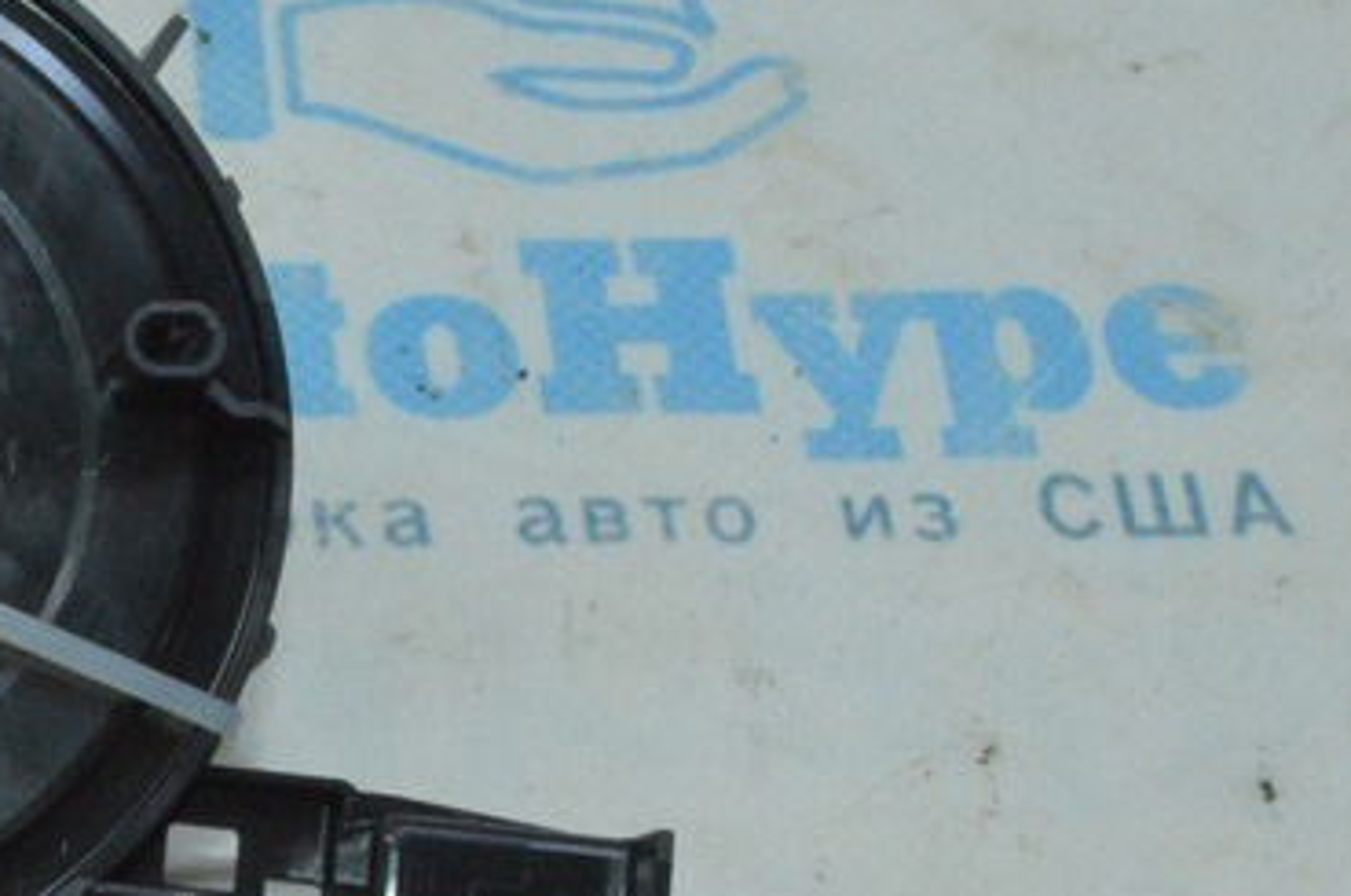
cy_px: 792
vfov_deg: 13.5
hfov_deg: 19.2
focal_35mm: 100
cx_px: -300
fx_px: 3748
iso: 4000
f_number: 25
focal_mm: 24
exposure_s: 1/40
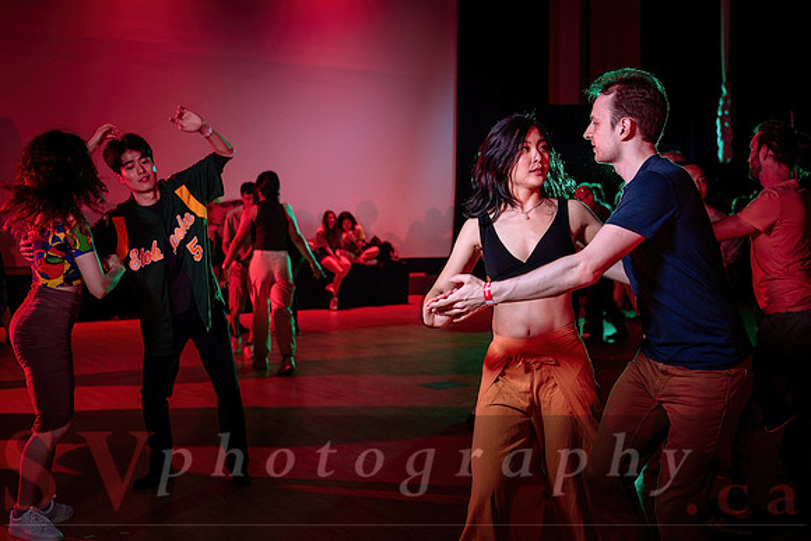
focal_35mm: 45
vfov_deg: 29.6
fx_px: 1021
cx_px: 457
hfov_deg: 43.2
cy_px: 219
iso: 1000
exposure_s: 1/60
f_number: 3.2
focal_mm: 38
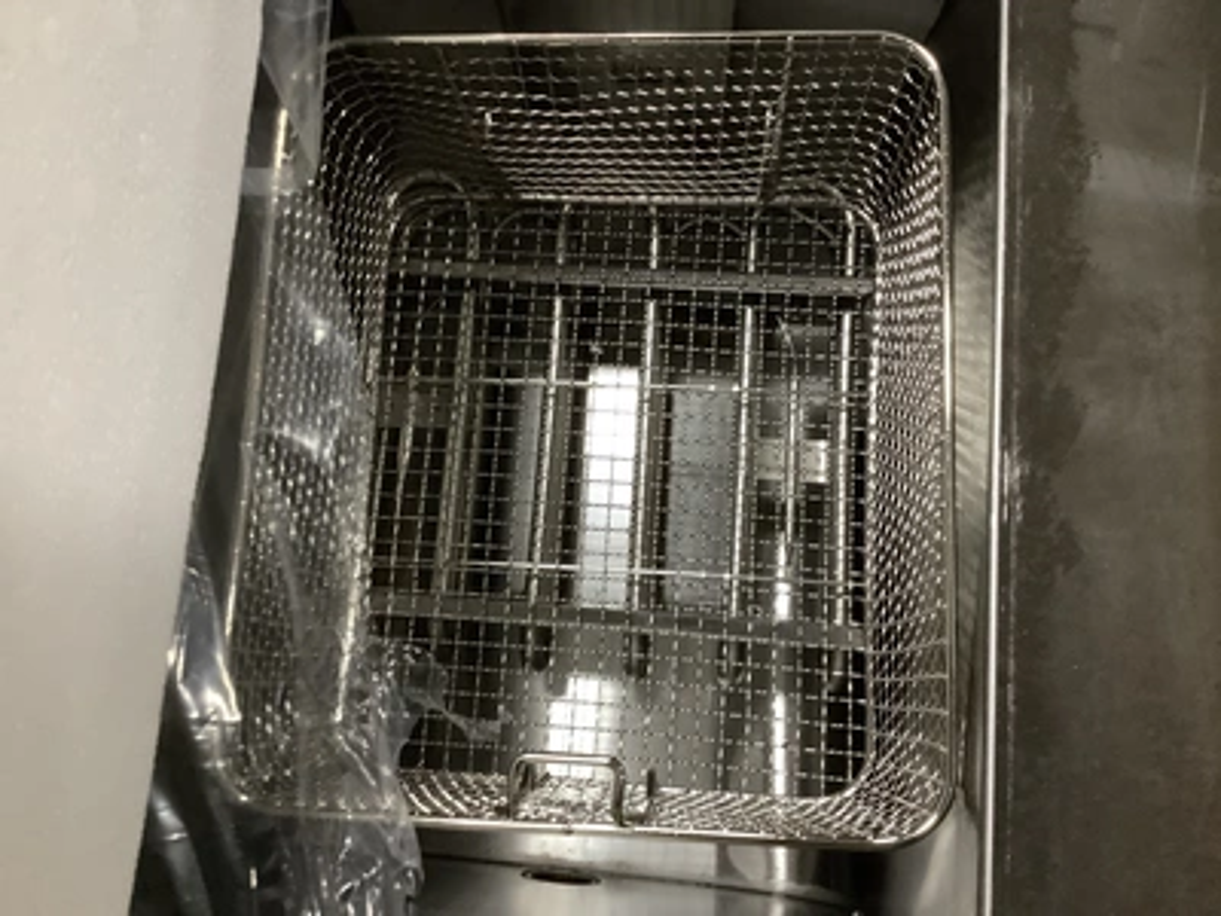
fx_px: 1093
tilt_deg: -77.5
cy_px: 458
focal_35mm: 31
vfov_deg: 45.4
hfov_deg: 58.4
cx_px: 610
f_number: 2.4
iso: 400
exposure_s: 1/40
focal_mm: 3.3
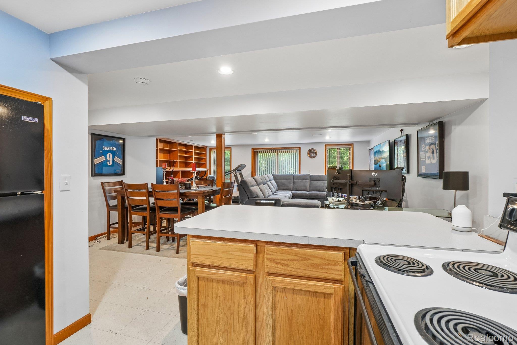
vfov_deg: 77.3
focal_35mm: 15
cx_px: 258
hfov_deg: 100.4
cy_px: 172
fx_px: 215
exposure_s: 1/6
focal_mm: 10
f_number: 8
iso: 400
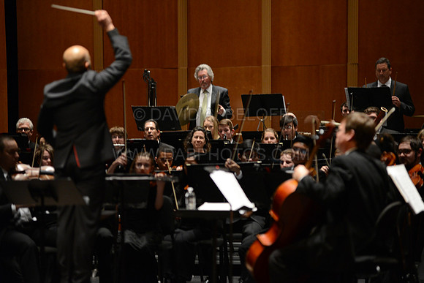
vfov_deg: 6.9
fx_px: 2356
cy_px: 142
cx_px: 212
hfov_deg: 10.3
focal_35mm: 200
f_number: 2.8
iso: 3200
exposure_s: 1/250
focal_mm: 200
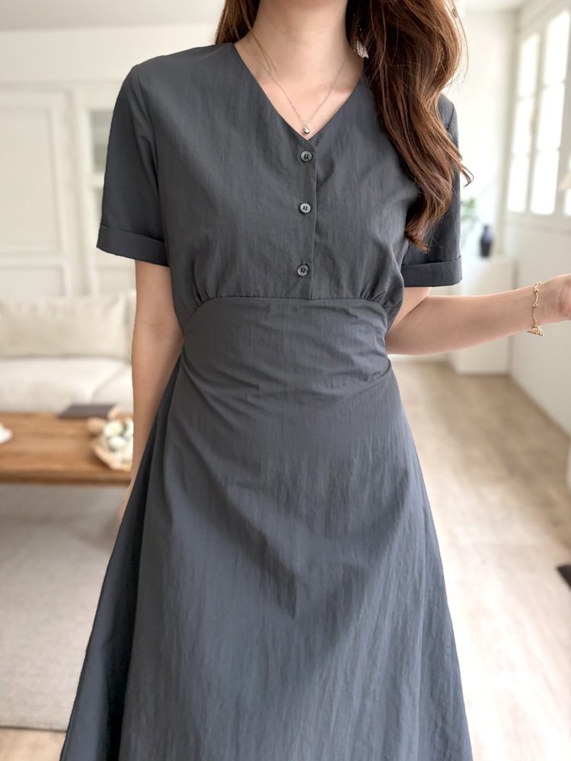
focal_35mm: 26
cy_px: 380
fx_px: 572
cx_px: 286
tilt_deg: -12.8
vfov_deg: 67.3
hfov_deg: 53.1
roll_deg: +0.7
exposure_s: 1/86
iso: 125
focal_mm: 5.96
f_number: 1.6
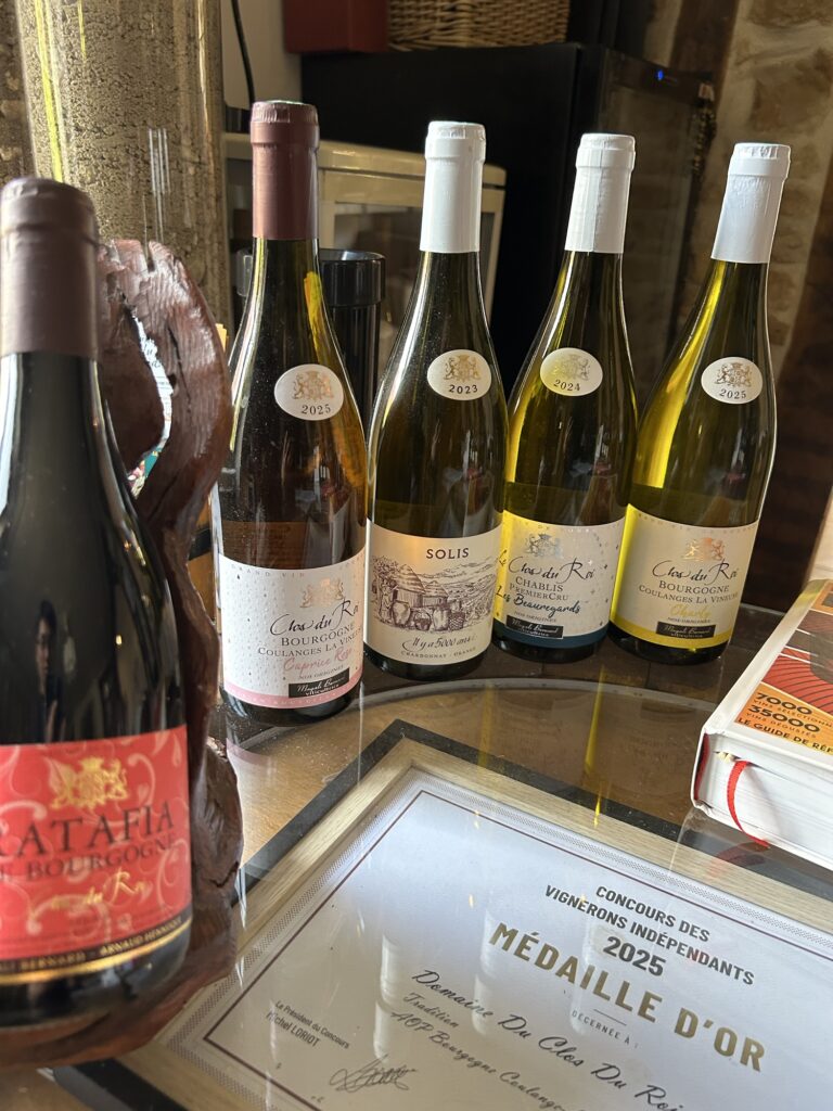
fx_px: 834
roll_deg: -3.8
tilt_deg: -24.4
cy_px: 556
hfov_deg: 53.1
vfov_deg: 67.3
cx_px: 416
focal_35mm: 26
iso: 160
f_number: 1.5
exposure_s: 1/50
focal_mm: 5.7
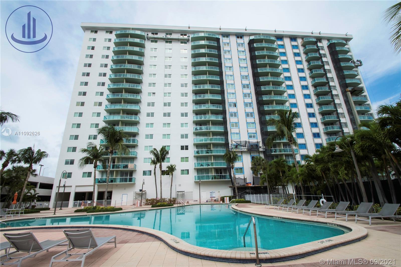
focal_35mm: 15
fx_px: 167
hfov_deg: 100.4
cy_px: 134
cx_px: 200
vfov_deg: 77.3
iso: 320
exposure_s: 1/400
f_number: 11
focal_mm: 10
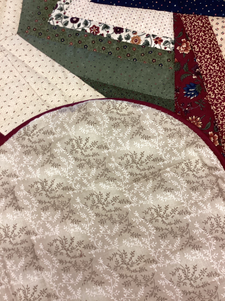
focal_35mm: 31
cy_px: 150
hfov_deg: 45.4
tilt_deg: -75.4
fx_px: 269
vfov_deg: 58.4
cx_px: 112
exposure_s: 1/50
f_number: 2.4
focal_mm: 3.3
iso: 80
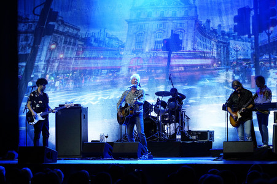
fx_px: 807
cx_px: 138
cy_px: 92
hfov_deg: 19.5
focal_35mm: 105
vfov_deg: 13.0
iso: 1600
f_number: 5.6
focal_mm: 105
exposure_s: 1/100
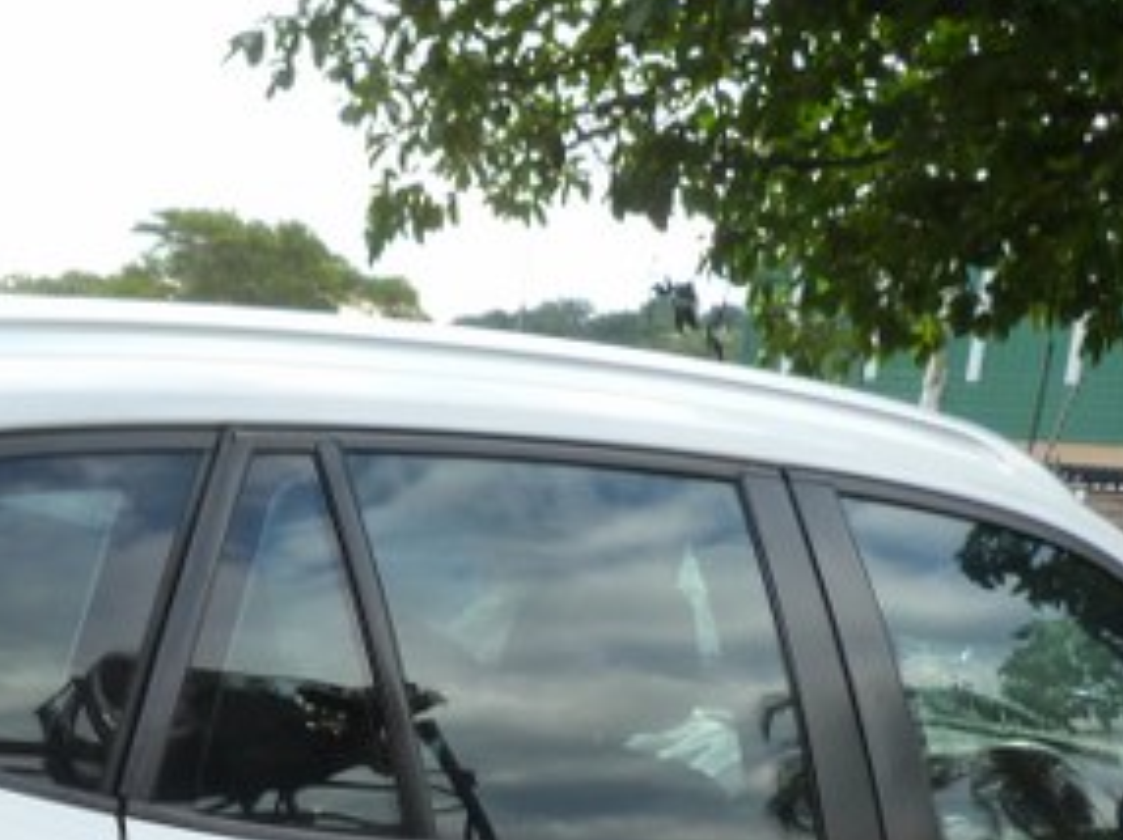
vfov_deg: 19.0
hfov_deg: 27.4
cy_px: 1170
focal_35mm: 70
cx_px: 275
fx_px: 2269
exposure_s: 1/125
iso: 125
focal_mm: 4.5
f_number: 4
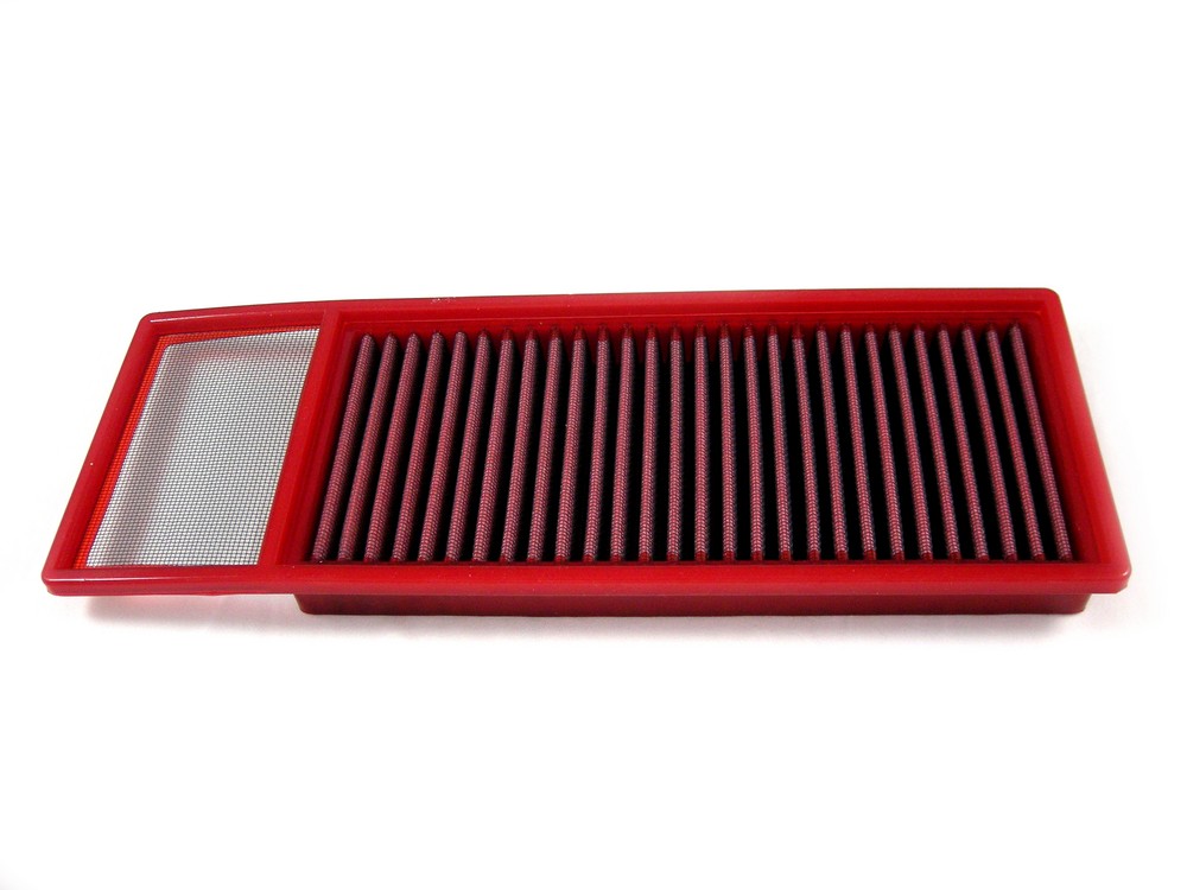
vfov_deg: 40.7
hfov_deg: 52.6
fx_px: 1200
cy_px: 445
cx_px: 594
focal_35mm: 35
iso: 156
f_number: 2.8
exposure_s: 1/46
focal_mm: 5.7
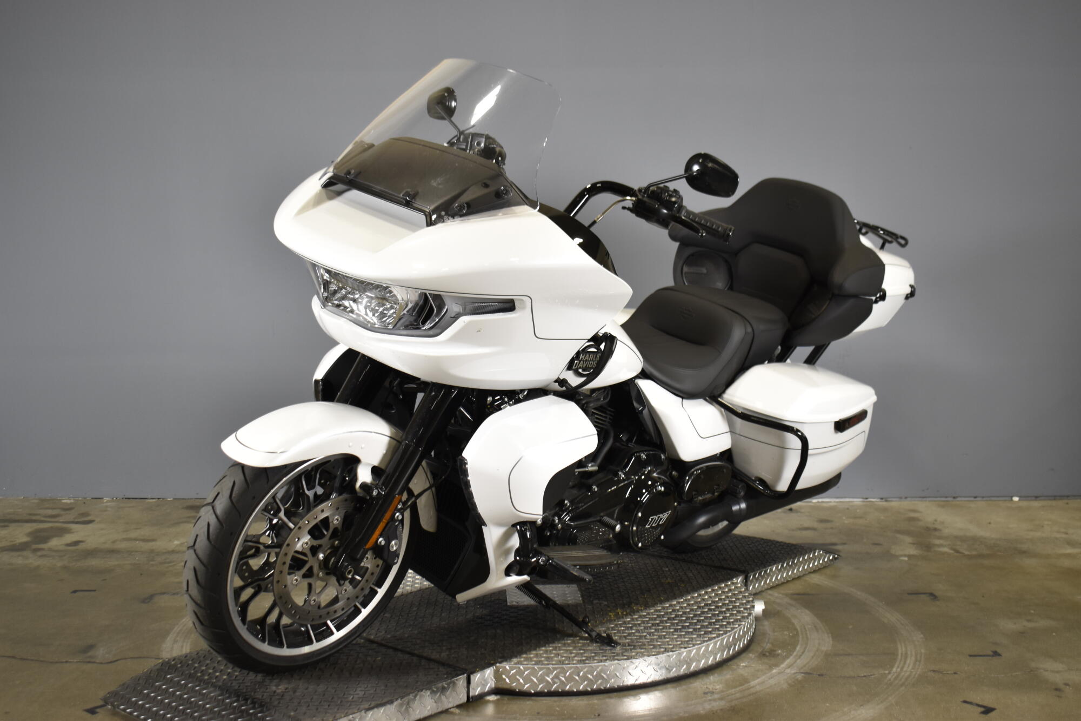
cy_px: 360
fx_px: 1171
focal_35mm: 39
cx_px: 540
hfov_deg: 49.6
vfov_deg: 34.2
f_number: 4
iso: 400
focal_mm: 26
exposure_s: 1/40
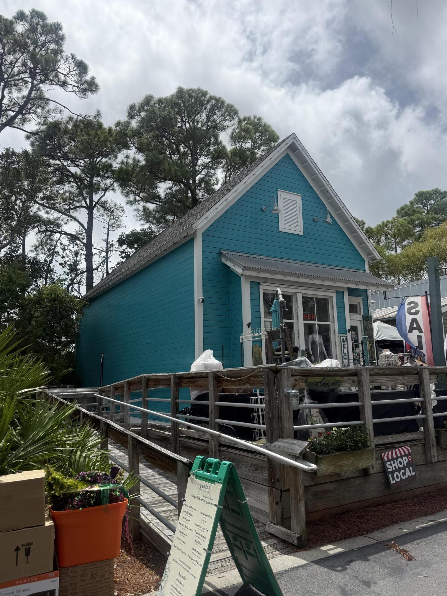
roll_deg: +2.6
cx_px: 225
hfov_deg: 54.9
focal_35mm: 25
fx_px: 430
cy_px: 301
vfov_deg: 69.4
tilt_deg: +15.5
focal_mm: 6.76
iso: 80
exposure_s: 1/8130
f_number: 1.78
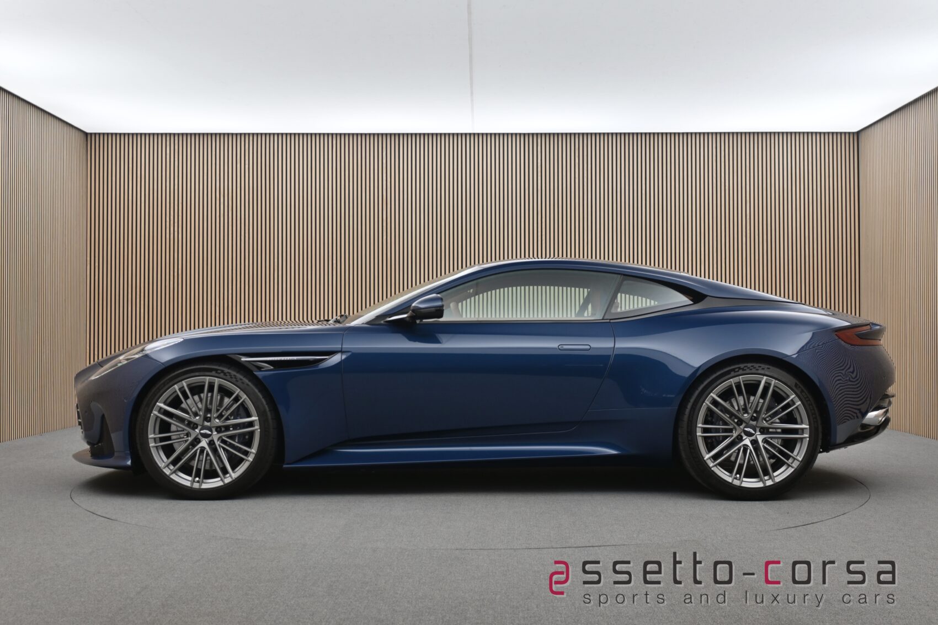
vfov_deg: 32.4
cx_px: 469
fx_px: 1075
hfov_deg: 47.2
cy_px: 312
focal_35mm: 41
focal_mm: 27.5
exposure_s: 1/40
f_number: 4.5
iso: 450
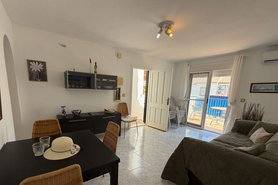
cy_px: 110
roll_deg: -2.3
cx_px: 127
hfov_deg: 96.5
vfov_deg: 73.0
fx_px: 124
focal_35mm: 16
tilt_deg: -9.8
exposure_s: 1/121
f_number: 2.2
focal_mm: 2.22
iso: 50
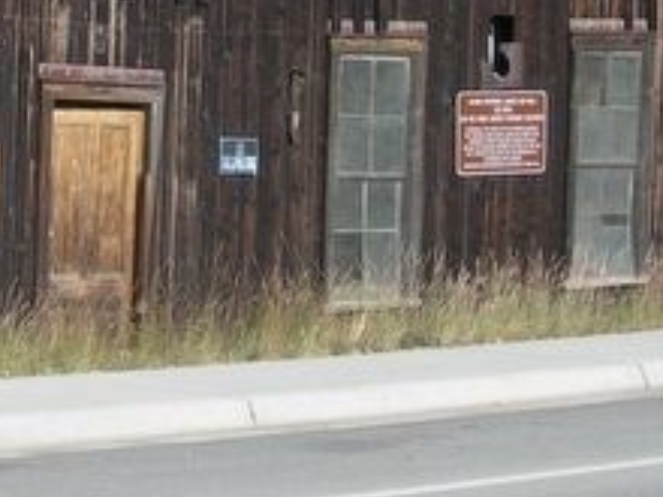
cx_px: 39
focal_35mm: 138
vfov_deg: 10.5
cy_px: -142
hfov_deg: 14.1
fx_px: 2643
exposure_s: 1/386
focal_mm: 7.8
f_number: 4.8
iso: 50
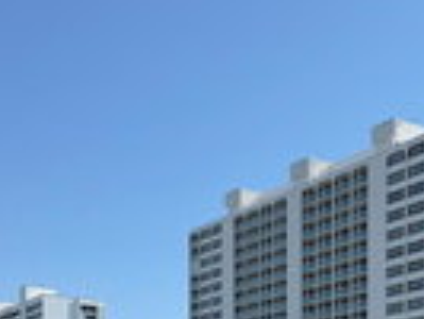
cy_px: 431
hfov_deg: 25.0
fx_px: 944
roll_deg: +0.1
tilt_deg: +0.3
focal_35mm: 77
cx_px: 320
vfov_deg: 17.8
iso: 80
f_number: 1.78
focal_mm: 6.76
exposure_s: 1/5714
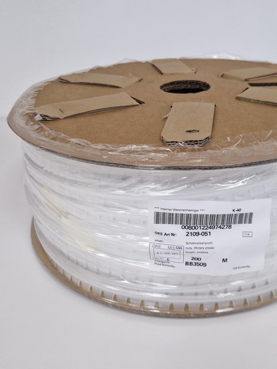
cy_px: 182
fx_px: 395
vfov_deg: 50.2
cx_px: 192
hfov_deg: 38.1
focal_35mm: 37
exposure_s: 1/180
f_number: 1.8
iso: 50
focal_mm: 5.4
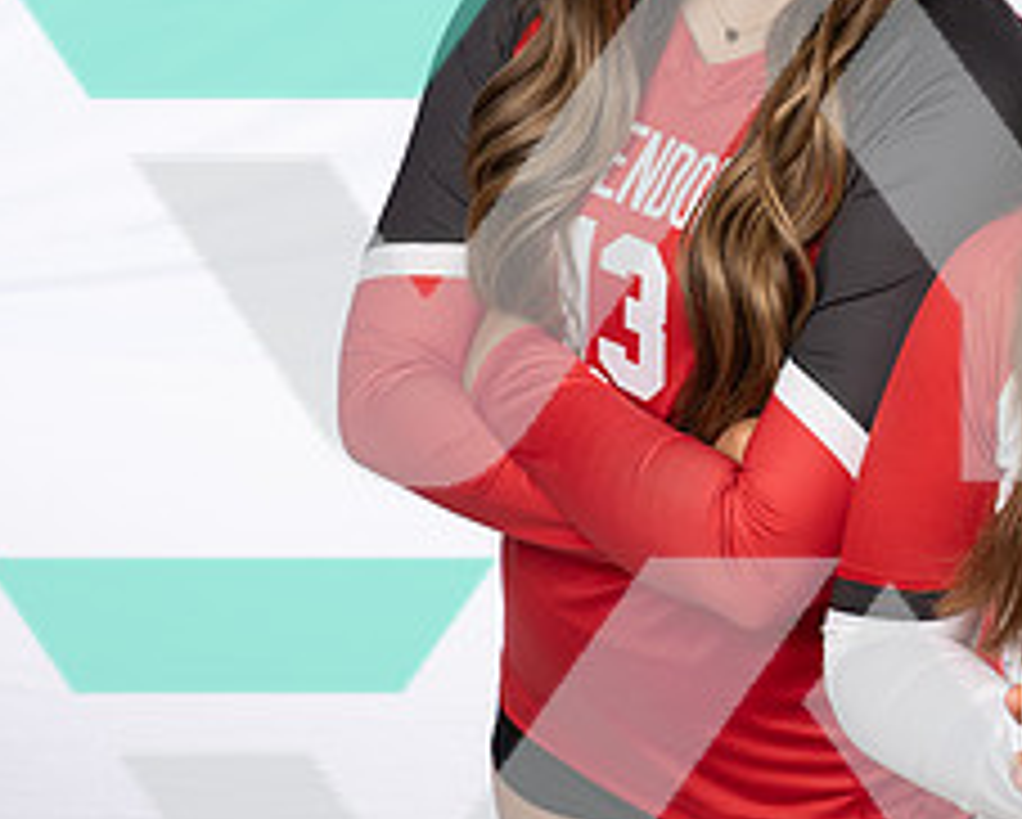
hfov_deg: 15.4
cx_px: 1249
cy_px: 225
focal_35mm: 120
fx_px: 3633
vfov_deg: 12.8
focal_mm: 43
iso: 200
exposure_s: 1/250
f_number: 7.1
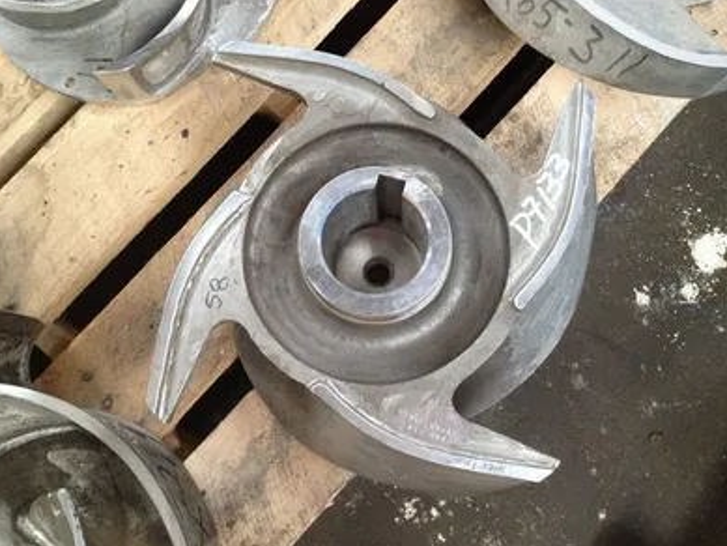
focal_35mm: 36
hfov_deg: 51.3
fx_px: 756
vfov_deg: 39.7
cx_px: 357
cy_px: 275
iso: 320
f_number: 2.4
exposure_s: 1/20
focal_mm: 4.28
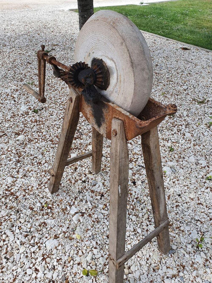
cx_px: 106
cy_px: 142
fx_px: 212
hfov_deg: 53.1
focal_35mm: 26
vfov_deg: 67.3
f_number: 2.4
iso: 50
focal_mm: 4.32
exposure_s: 1/552
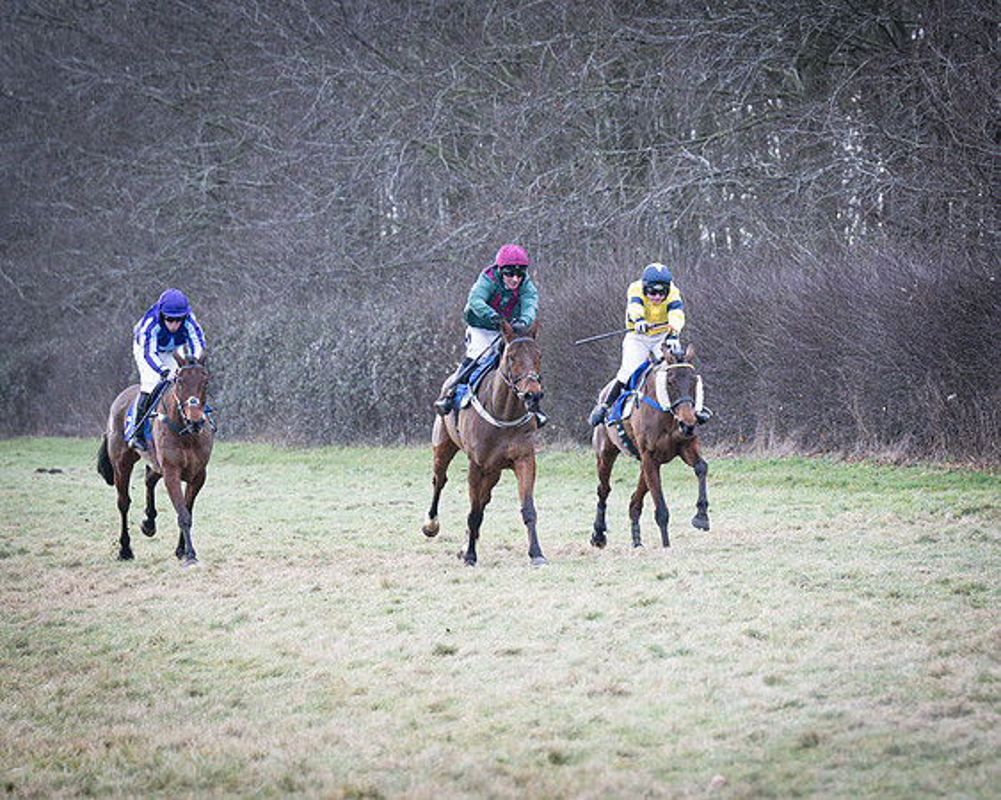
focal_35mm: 216
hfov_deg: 8.9
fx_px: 6406
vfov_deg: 7.1
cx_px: 671
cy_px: 556
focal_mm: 92
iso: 400
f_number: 2.8
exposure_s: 1/1600
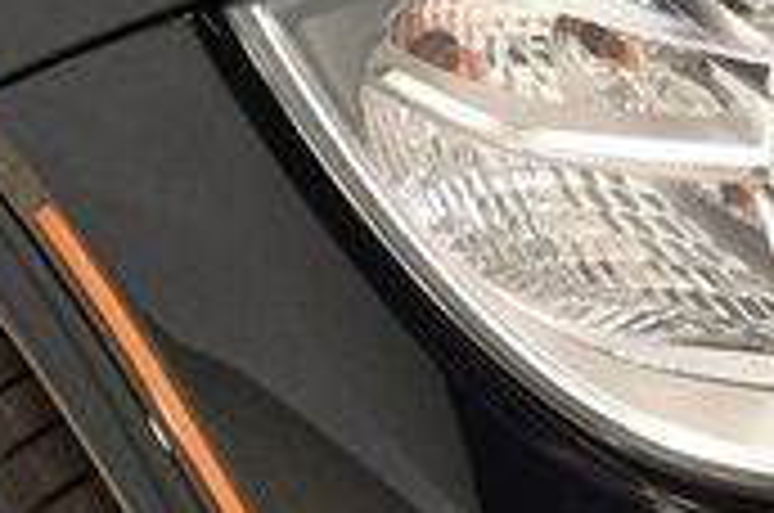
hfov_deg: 14.3
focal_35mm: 134
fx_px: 2876
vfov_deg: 10.1
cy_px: 576
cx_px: 1170
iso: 3200
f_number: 3.8
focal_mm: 24
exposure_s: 1/125
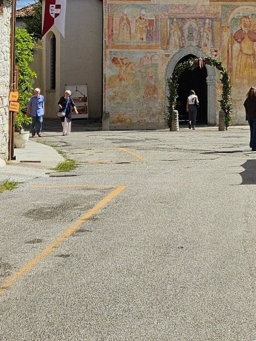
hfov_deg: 16.3
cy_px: 20
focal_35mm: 89
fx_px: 877
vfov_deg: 21.4
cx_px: 243
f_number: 1.8
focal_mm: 5.4
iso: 25
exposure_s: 1/4087
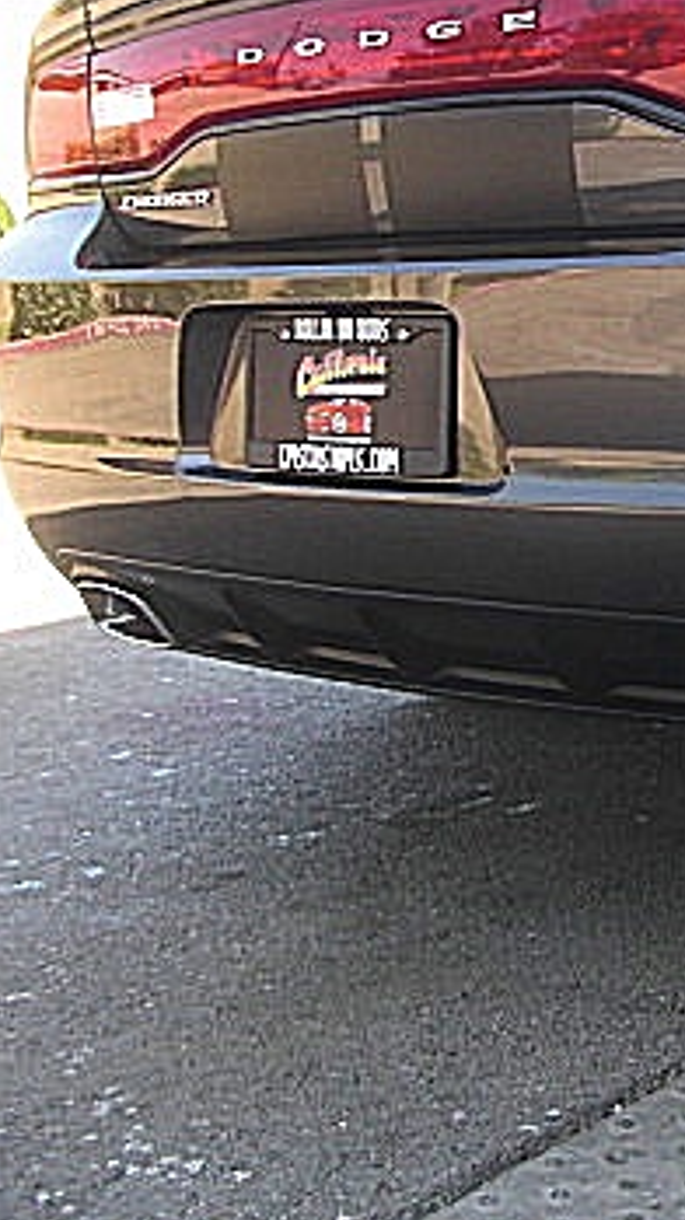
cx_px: 993
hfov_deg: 15.6
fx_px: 2328
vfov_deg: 29.2
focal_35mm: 72
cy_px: 433
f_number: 2.8
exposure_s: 1/125
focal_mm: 6.3
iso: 50
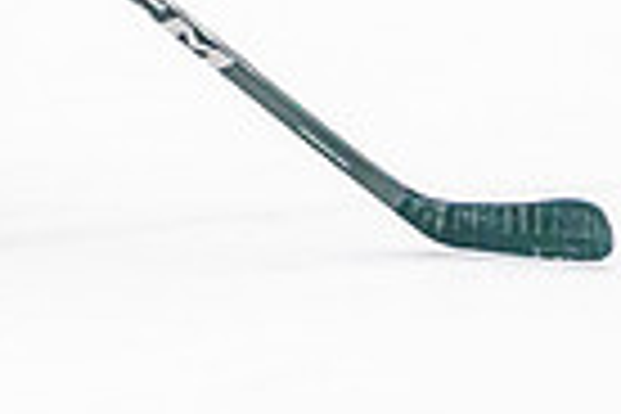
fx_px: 10798
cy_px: -500
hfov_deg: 3.3
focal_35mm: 626
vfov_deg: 2.2
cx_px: -188
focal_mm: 123
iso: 3200
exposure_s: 1/1250
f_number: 2.8
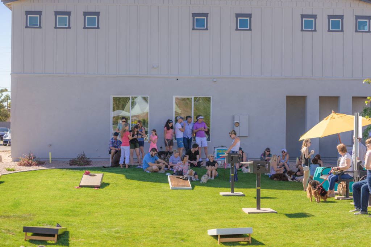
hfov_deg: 28.8
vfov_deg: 19.5
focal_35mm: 70
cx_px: 186
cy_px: 124
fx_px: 721
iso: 64
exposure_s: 1/1250
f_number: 2.8
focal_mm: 70
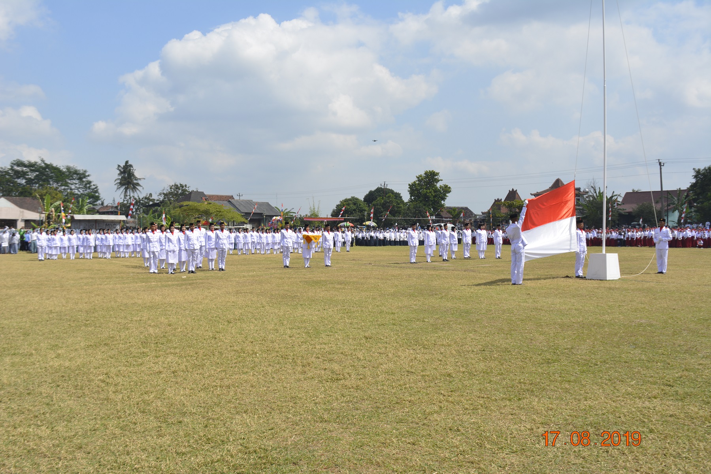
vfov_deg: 43.6
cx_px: 356
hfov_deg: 61.9
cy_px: 237
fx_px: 593
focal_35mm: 30
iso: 100
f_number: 9
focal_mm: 20
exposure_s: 1/320
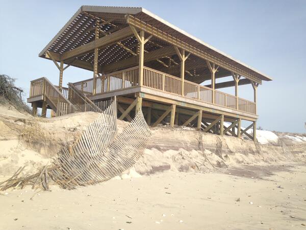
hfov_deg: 55.4
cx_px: 153
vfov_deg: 42.9
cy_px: 115
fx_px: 292
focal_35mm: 33
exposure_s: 1/2088
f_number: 2.4
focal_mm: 4.12
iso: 50
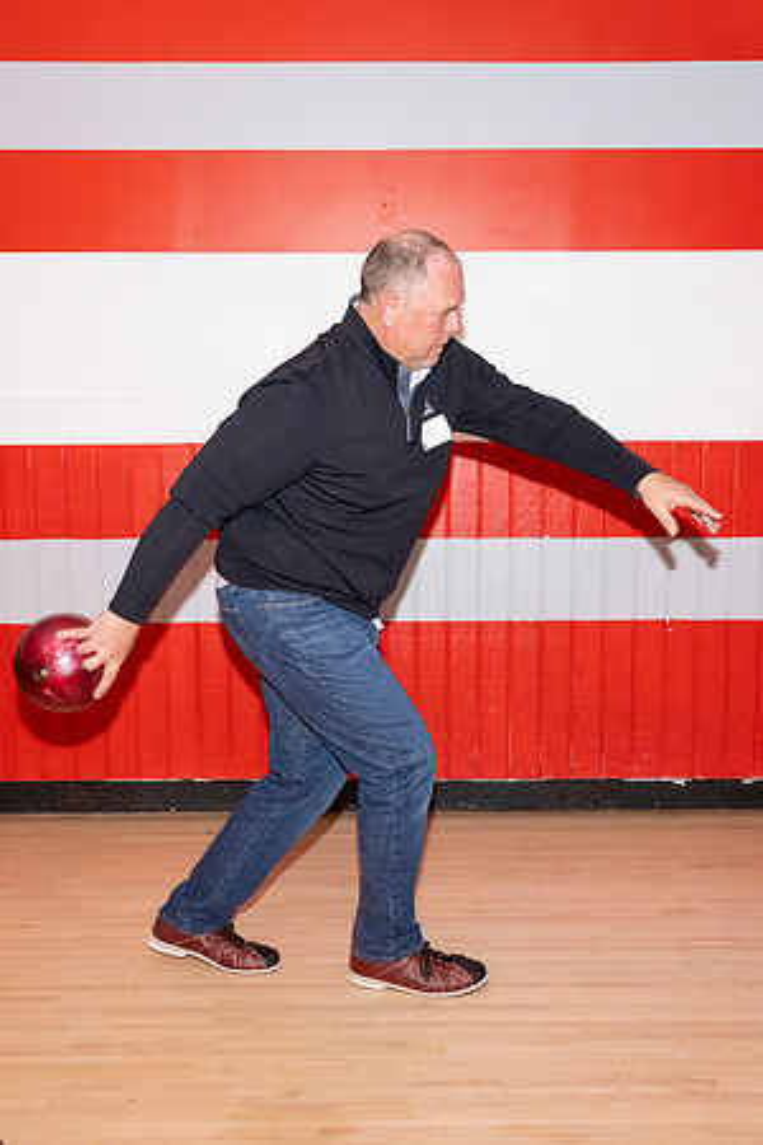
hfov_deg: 33.7
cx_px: 382
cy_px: 572
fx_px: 1261
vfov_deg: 48.8
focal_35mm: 40
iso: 2000
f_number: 5.6
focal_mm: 26
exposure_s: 1/100
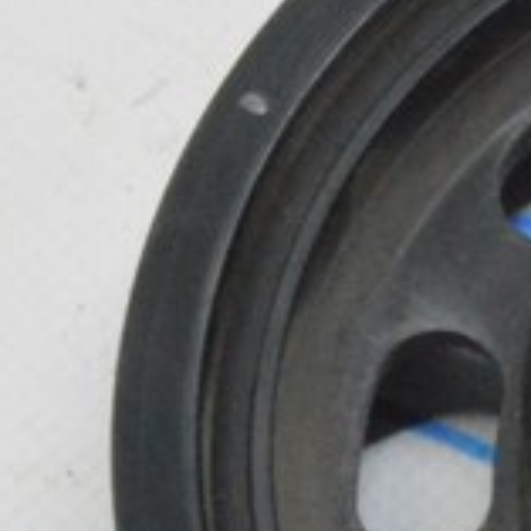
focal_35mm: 257
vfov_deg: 6.8
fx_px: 4456
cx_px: 988
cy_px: 320
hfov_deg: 6.6
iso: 6400
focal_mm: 31
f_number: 20
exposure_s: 1/20
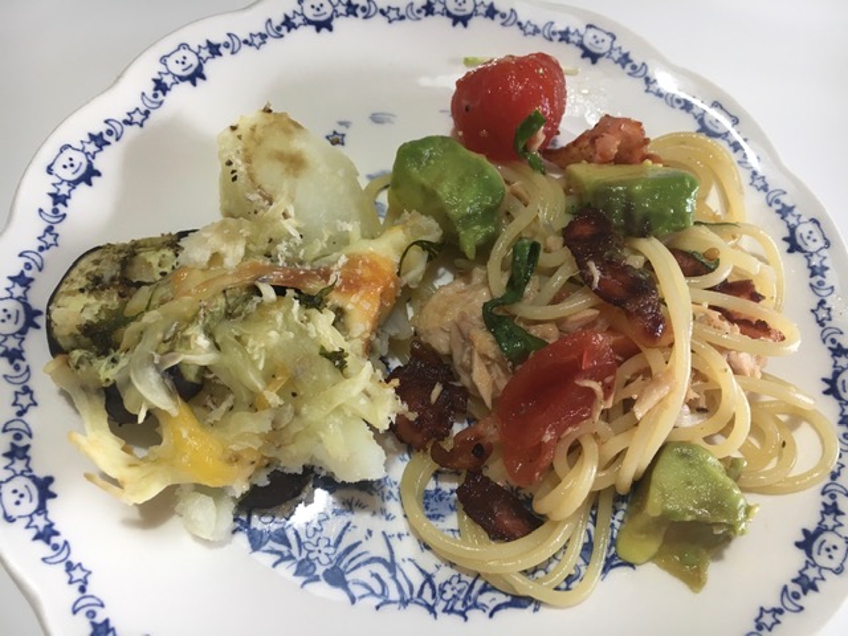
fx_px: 710
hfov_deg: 61.7
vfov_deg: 48.2
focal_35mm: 29
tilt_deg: -64.3
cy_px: 318
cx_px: 424
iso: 50
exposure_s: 1/30
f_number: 2.2
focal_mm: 4.15
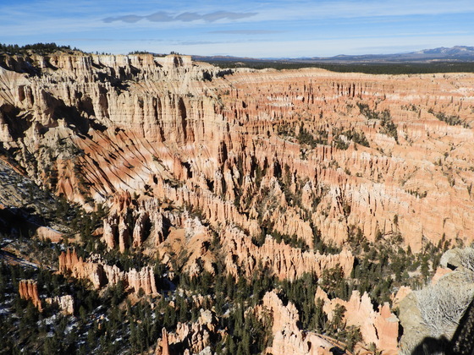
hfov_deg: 60.0
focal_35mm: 30
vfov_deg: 46.8
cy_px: 178
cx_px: 237
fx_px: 411
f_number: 4
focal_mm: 5.4
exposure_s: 1/1600
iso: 100
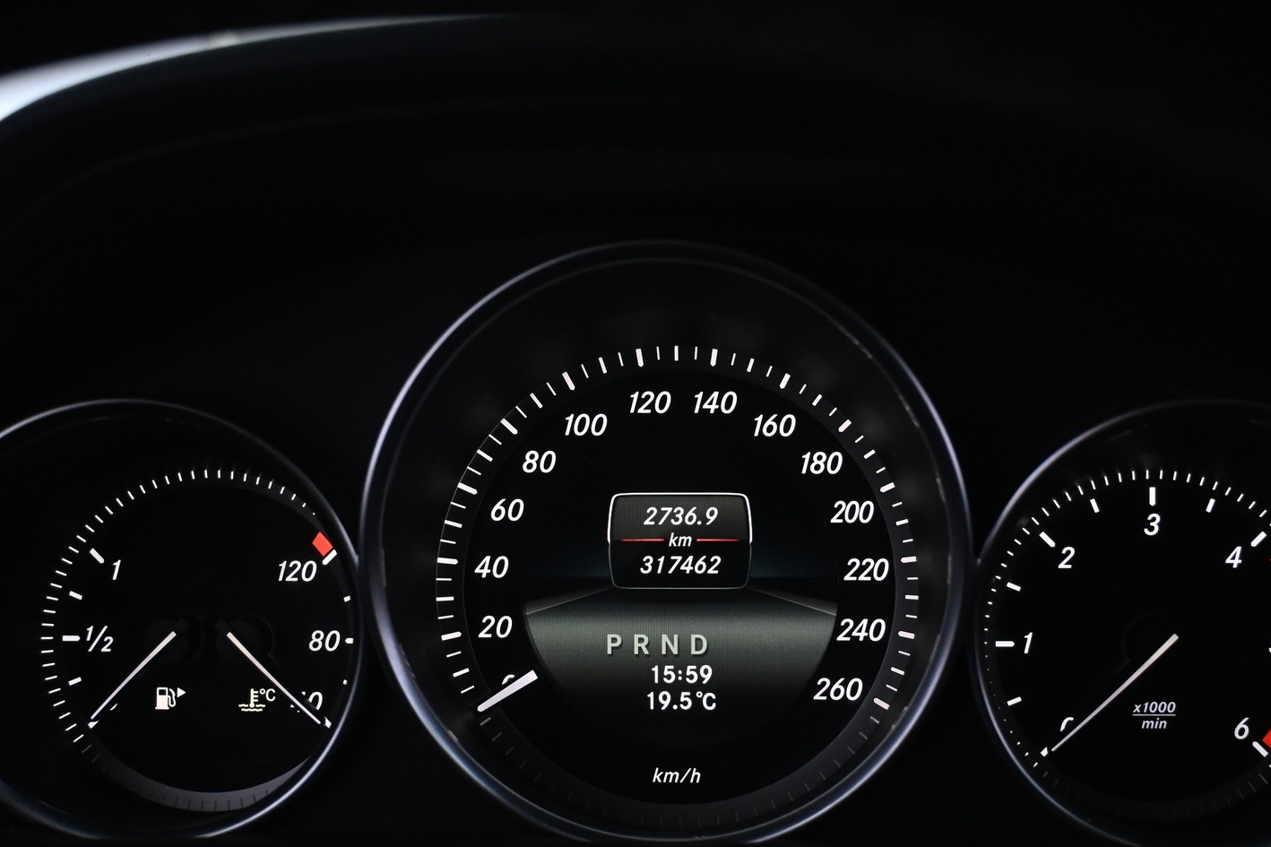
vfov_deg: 28.0
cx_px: 680
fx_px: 1694
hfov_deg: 41.1
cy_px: 473
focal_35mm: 48
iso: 2800
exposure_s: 1/125
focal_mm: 28
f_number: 4.5
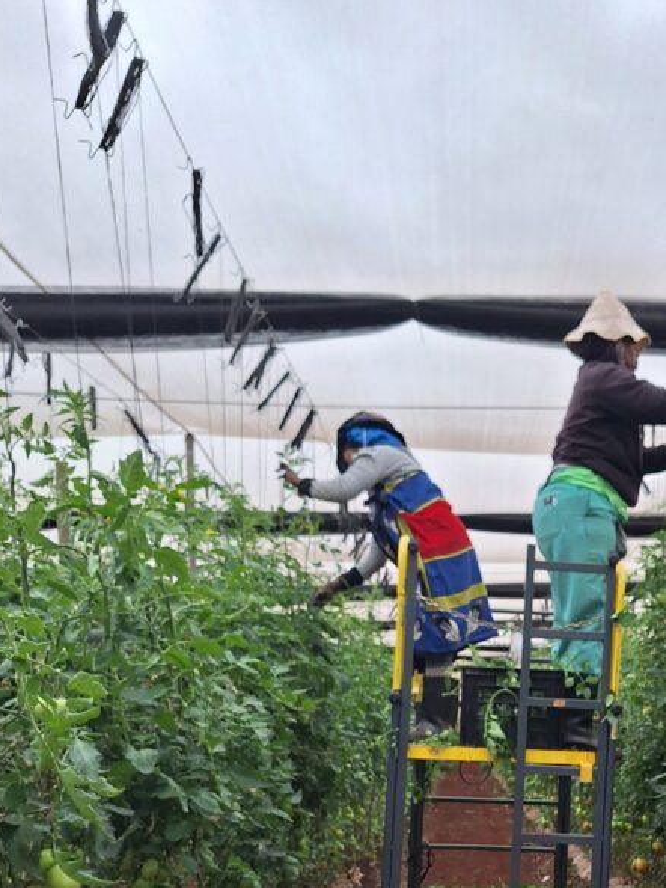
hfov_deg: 34.4
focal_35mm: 40
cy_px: 721
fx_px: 1026
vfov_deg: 44.3
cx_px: 570
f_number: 1.8
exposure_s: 1/631
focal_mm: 5.54
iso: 40
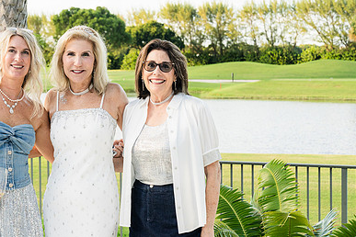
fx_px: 781
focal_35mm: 79
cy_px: 89
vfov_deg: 17.3
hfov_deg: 25.5
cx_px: 114
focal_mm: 52
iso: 500
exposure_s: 1/320
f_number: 5.6
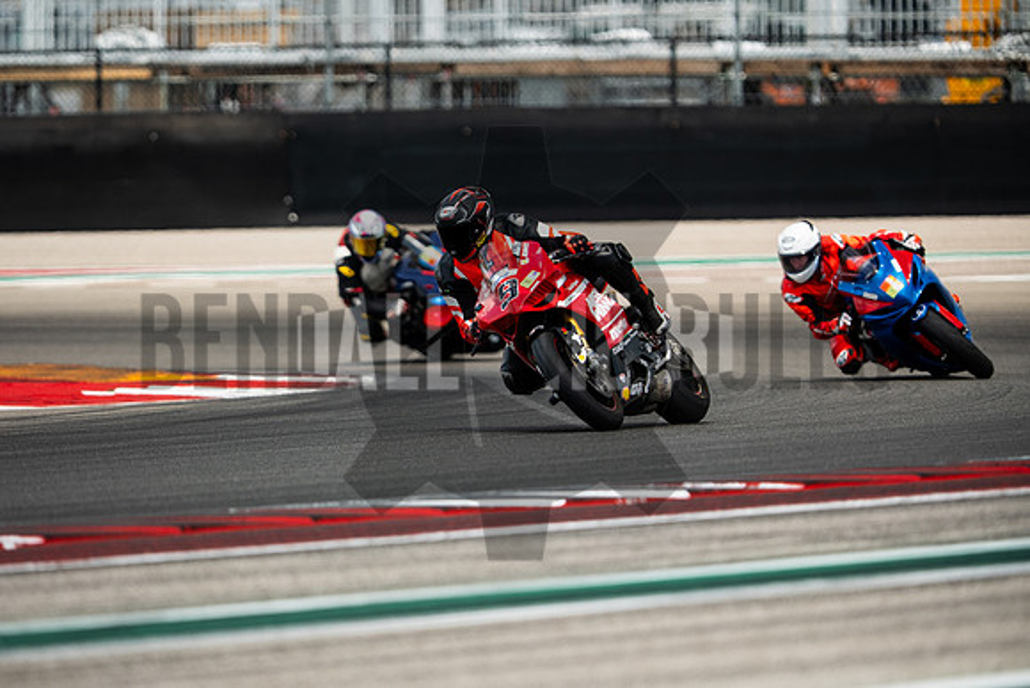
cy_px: 344
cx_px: 515
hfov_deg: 4.9
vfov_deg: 3.3
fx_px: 12019
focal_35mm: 420
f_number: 2.8
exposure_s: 1/1600
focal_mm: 280
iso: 250
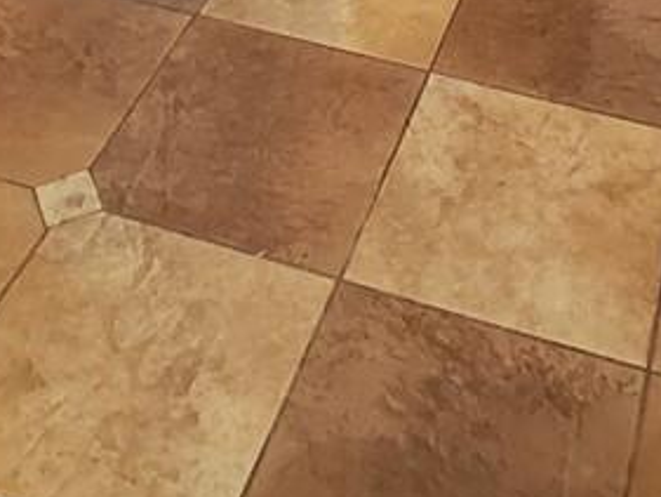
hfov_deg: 26.3
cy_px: -829
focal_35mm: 74
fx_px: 1414
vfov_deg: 12.8
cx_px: 346
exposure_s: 1/59
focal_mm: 1.8
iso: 400
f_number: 2.2
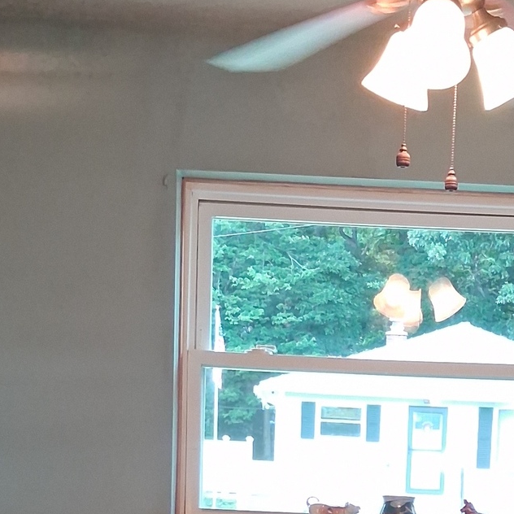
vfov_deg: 18.6
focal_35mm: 87
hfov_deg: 19.8
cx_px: 401
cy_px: 662
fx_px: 1462
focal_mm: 4
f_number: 1.8
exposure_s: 1/100
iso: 250
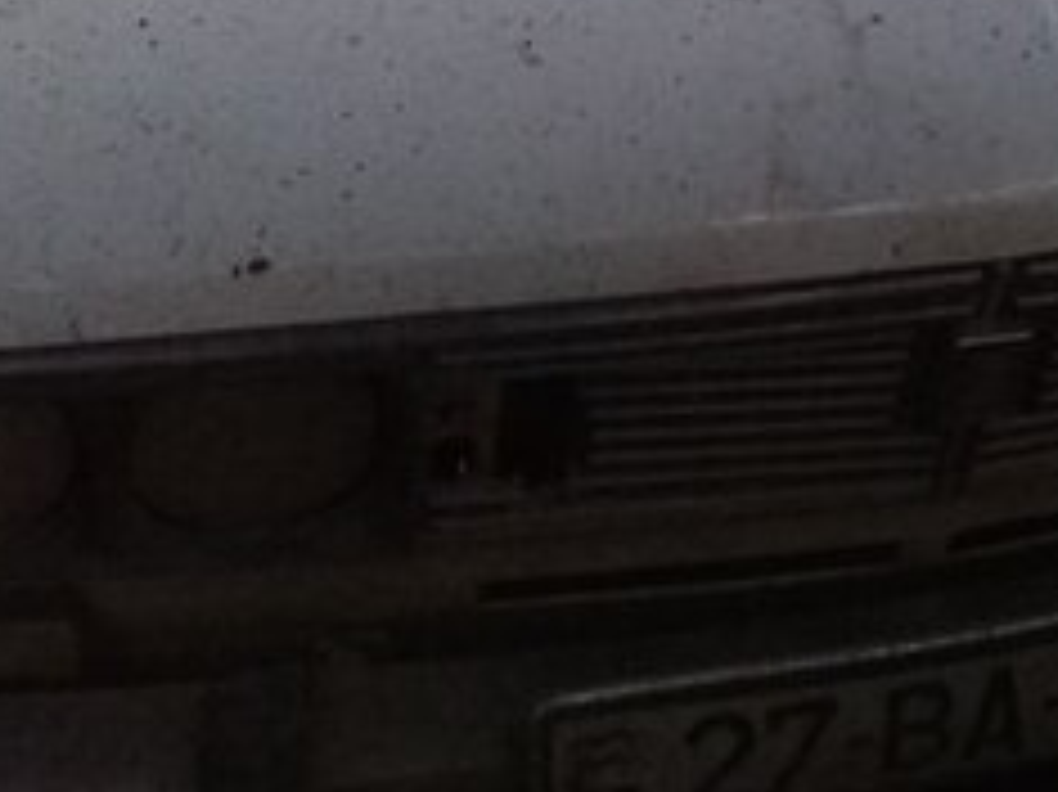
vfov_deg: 22.1
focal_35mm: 59
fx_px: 1802
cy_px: -250
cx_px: 738
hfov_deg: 32.3
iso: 873
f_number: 2
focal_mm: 3.57
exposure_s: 1/33
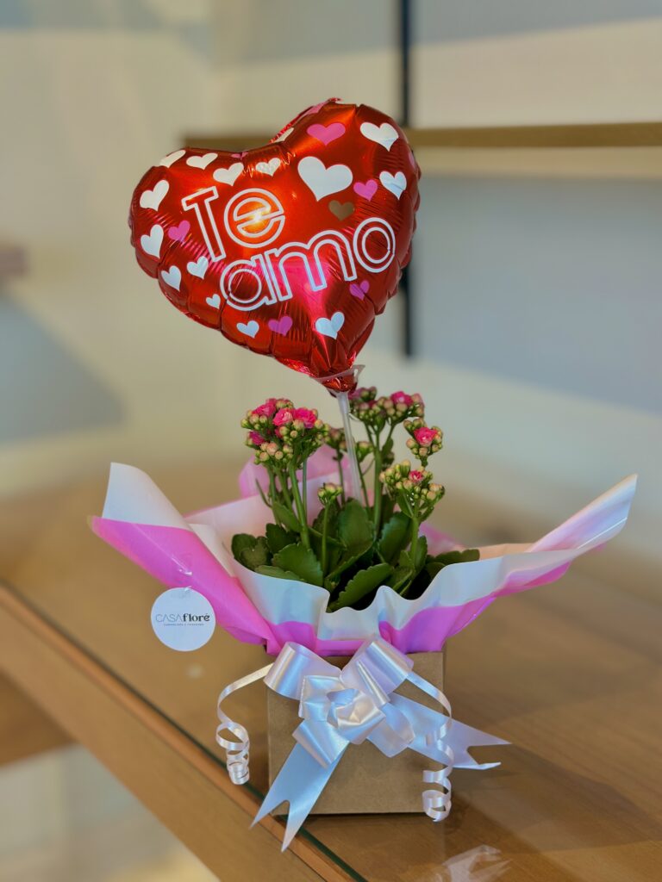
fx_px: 1224
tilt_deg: -16.0
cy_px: 441
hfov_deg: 30.3
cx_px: 331
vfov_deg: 39.7
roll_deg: +0.5
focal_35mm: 48
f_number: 1.78
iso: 80
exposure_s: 1/60
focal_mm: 6.86
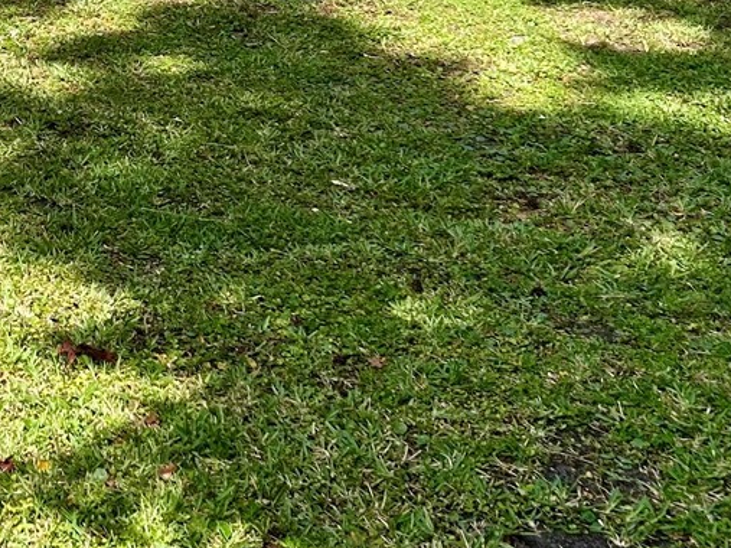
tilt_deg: -9.1
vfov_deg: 17.3
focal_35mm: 82
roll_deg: +1.0
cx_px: -176
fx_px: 1731
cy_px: -85
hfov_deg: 21.8
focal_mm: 5.7
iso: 50
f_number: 1.5
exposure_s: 1/3257
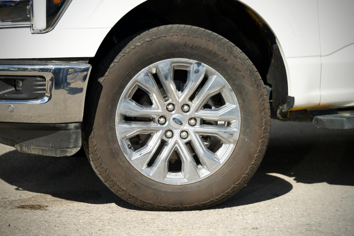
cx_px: 177
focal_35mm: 73
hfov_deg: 27.7
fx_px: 718
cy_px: 118
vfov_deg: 18.7
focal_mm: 48.7
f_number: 2.8
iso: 250
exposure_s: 1/50
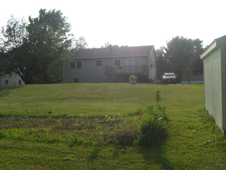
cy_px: 85
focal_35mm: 45
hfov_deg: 42.1
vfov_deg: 32.2
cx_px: 113
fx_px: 294
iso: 80
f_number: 8.8
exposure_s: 1/180
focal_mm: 8.1
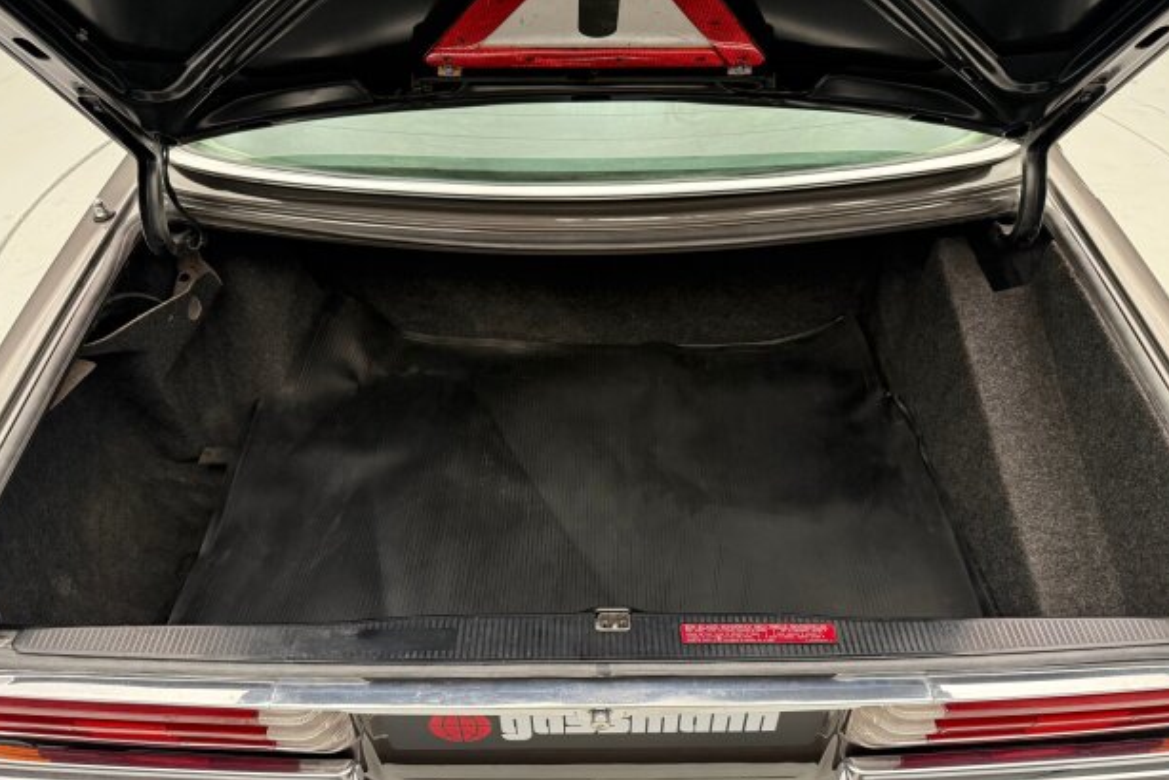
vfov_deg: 49.4
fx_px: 845
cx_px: 586
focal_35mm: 26
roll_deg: +0.9
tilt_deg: -43.6
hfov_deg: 69.4
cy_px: 453
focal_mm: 6.76
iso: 400
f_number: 1.78
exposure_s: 1/60
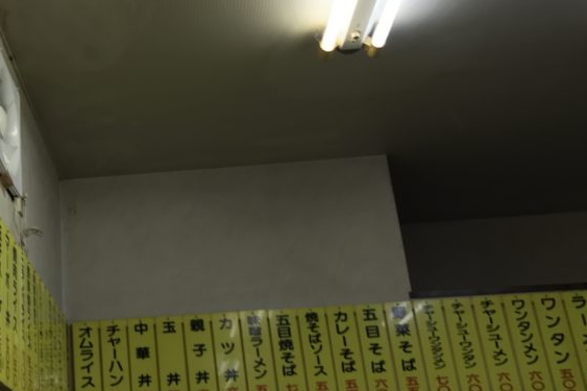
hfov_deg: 35.7
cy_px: 135
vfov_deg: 25.4
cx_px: 77
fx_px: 864
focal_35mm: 53
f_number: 1.8
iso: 25
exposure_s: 1/50
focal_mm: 3.99
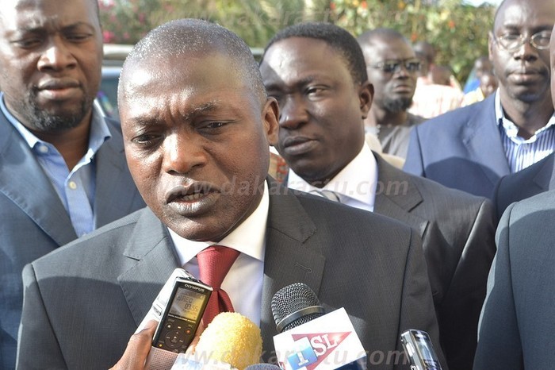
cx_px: 278
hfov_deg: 33.4
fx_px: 925
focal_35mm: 60
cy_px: 185
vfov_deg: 22.6
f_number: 7.1
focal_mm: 40
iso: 400
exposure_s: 1/200
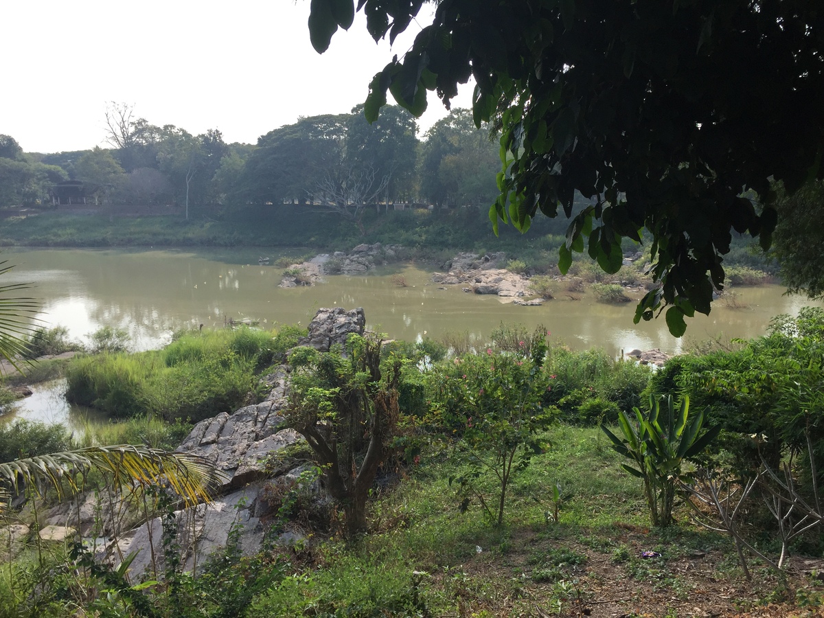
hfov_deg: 61.7
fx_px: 690
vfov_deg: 48.2
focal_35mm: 29
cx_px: 412
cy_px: 309
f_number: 2.2
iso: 32
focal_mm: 4.15
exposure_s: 1/1014
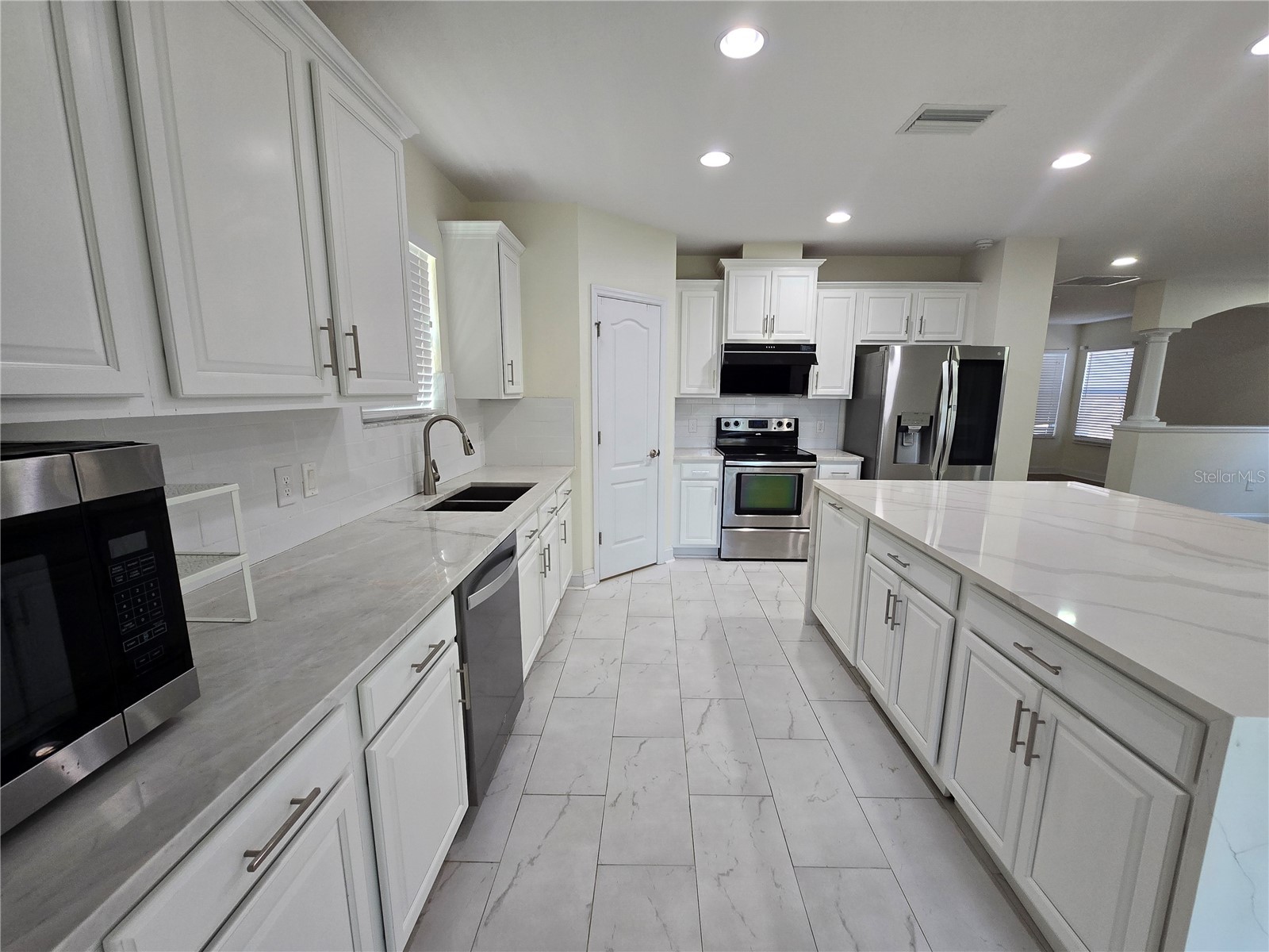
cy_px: 476
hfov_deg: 106.2
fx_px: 477
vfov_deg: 89.9
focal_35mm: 13
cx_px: 634
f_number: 2.2
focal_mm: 2.2
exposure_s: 1/60
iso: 100
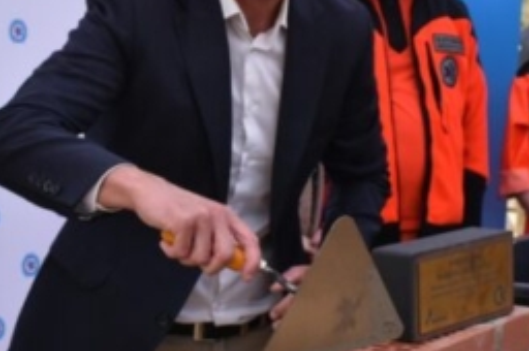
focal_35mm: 90
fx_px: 1321
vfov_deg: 15.1
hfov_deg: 22.4
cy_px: 196
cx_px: 116
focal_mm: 24
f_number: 5
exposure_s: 1/1250
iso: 400
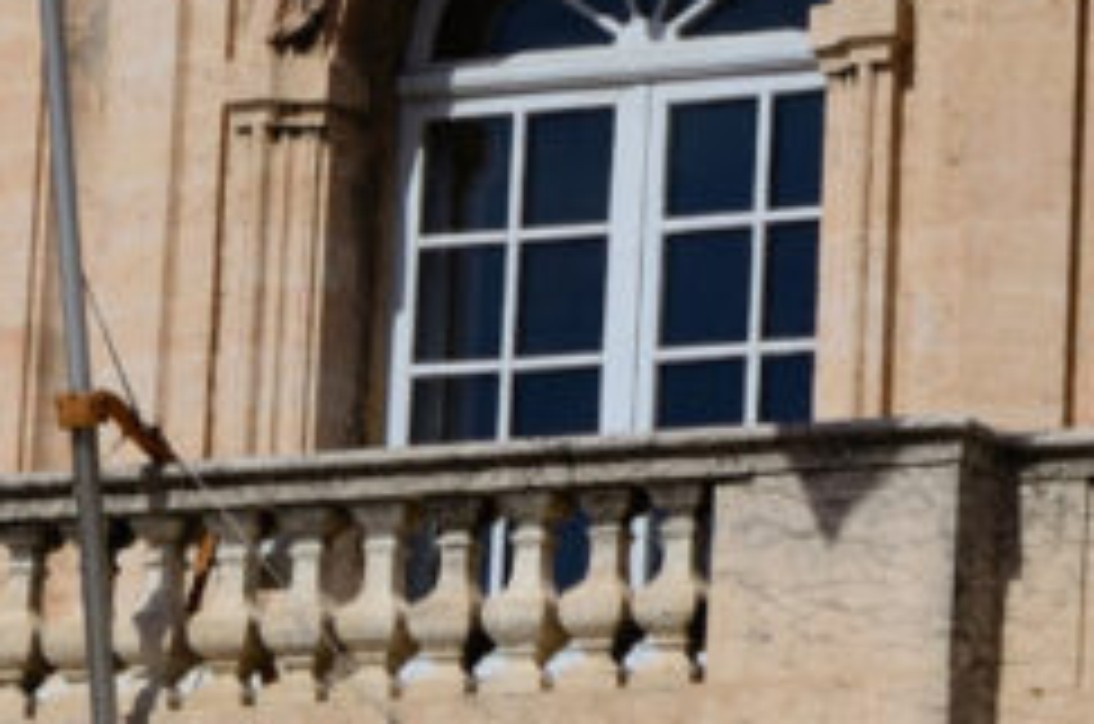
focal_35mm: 379
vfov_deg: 3.6
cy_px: -270
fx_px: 11495
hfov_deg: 5.4
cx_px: 455
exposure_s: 1/1250
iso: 100
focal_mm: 60
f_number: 6.3
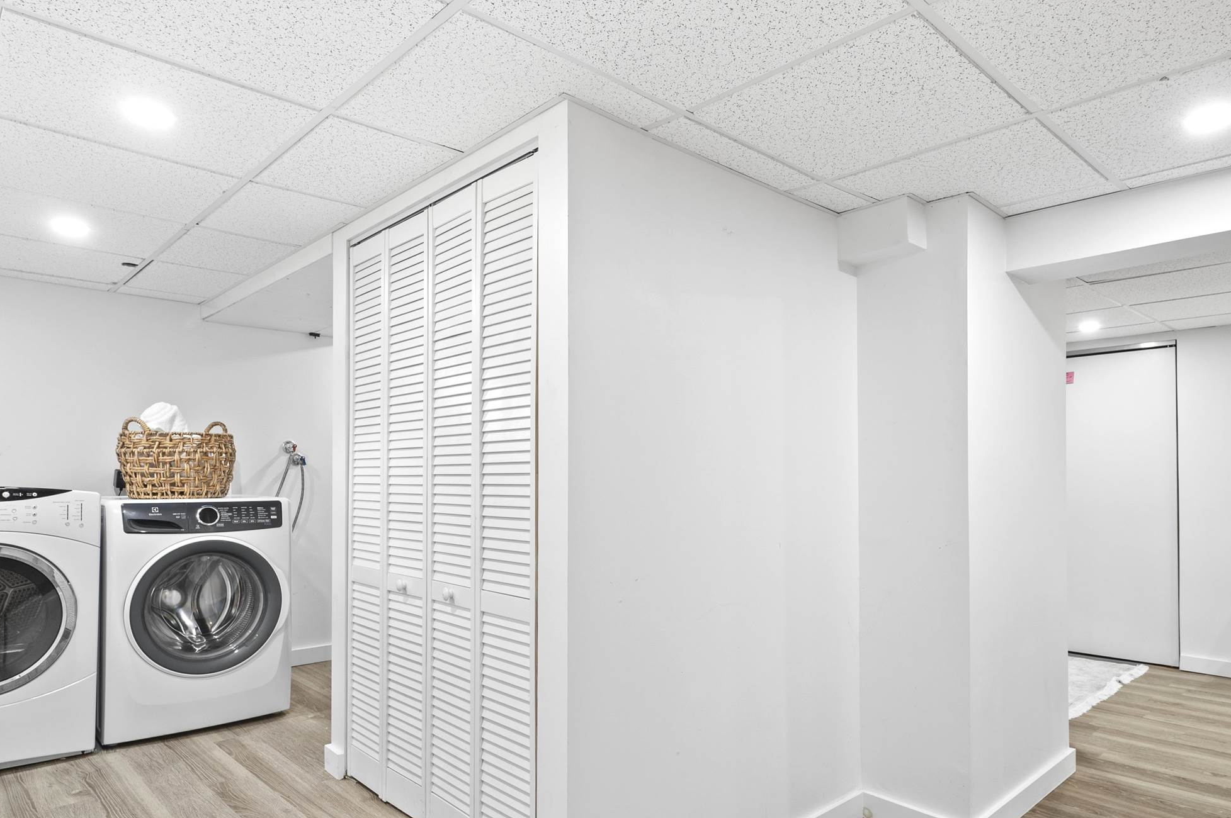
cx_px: 676
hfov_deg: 78.4
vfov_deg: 56.7
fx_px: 752
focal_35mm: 22
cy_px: 489
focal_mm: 14
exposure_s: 1.6
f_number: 7.1
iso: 250
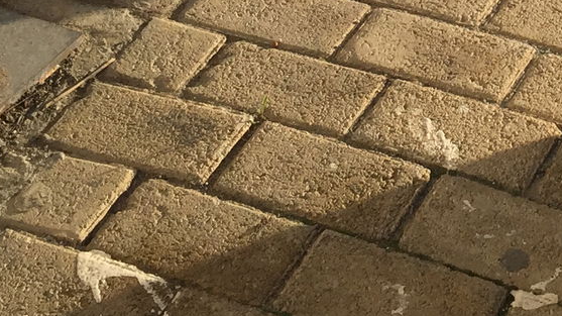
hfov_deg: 18.5
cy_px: -327
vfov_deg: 10.2
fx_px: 1624
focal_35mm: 109
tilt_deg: -26.7
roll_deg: -4.4
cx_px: 686
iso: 32
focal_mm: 4.15
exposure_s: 1/1980
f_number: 2.2
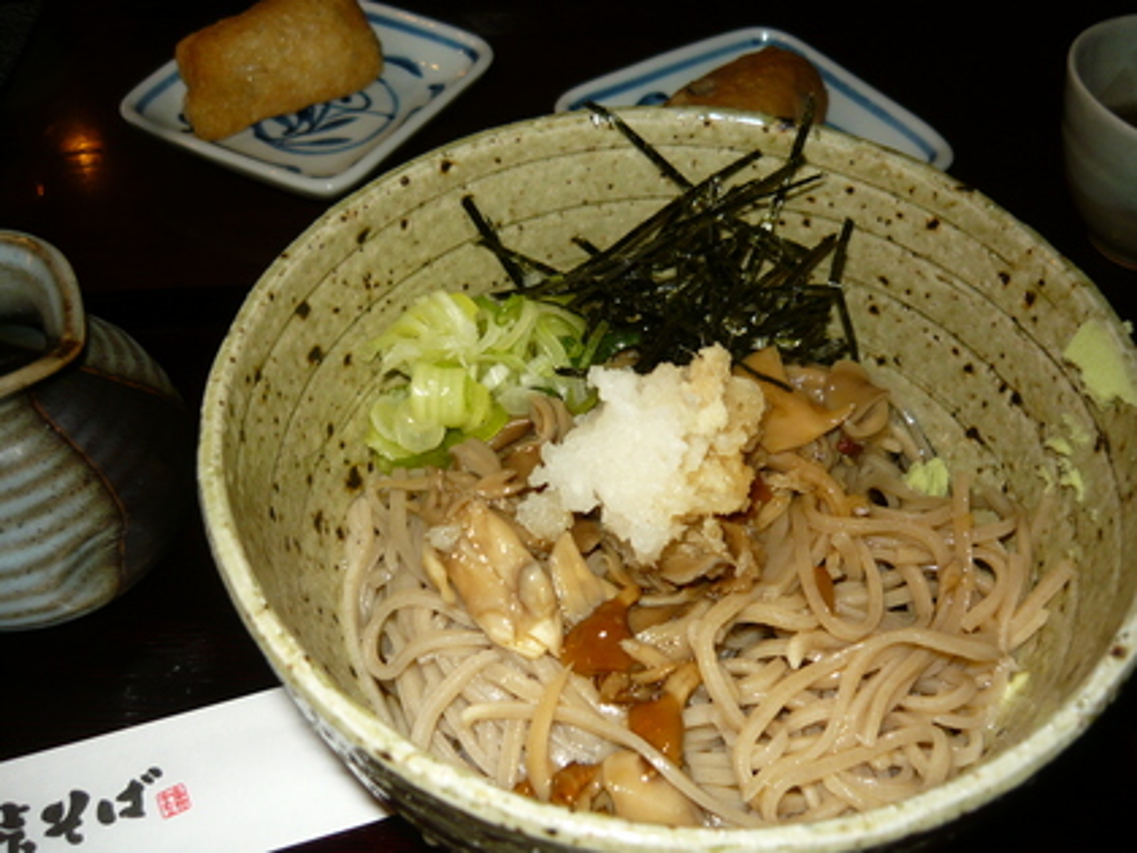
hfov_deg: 55.4
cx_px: 568
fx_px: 1084
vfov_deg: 42.9
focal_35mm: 33
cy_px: 426
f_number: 2.8
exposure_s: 1/30
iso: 100
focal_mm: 5.5
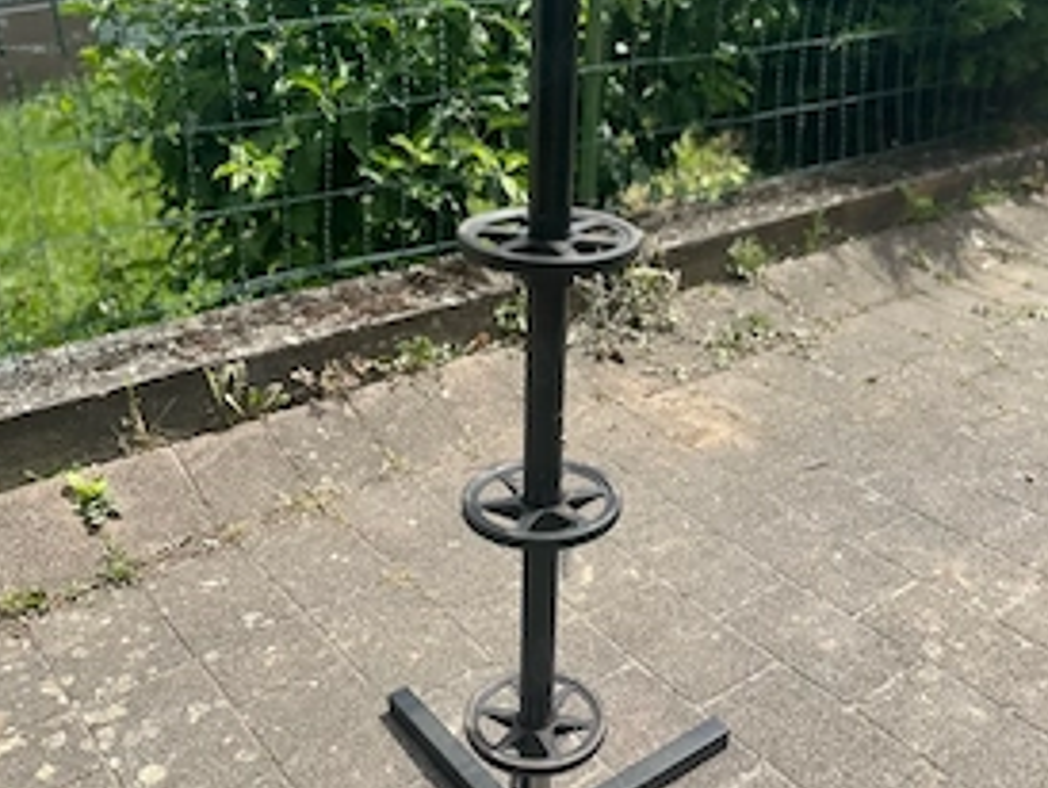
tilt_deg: -31.5
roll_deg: -3.8
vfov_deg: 40.6
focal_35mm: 35
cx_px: 558
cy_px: 455
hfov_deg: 52.5
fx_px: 1061
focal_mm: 6.86
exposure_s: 1/2469
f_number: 1.78
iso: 80
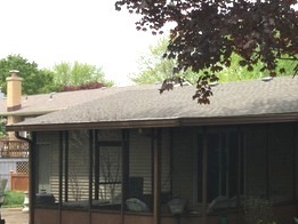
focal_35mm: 76
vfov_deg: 19.4
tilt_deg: +0.9
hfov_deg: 24.2
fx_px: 655
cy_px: 145
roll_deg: -1.0
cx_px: 319
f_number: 2.4
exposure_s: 1/684
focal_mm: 3.3
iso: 25
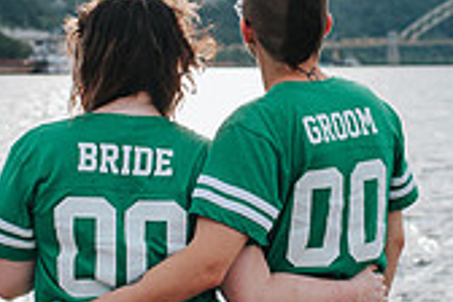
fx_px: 1611
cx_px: 234
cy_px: 147
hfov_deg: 16.0
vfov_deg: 10.7
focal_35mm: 128
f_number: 3.2
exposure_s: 1/1000
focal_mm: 35
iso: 100
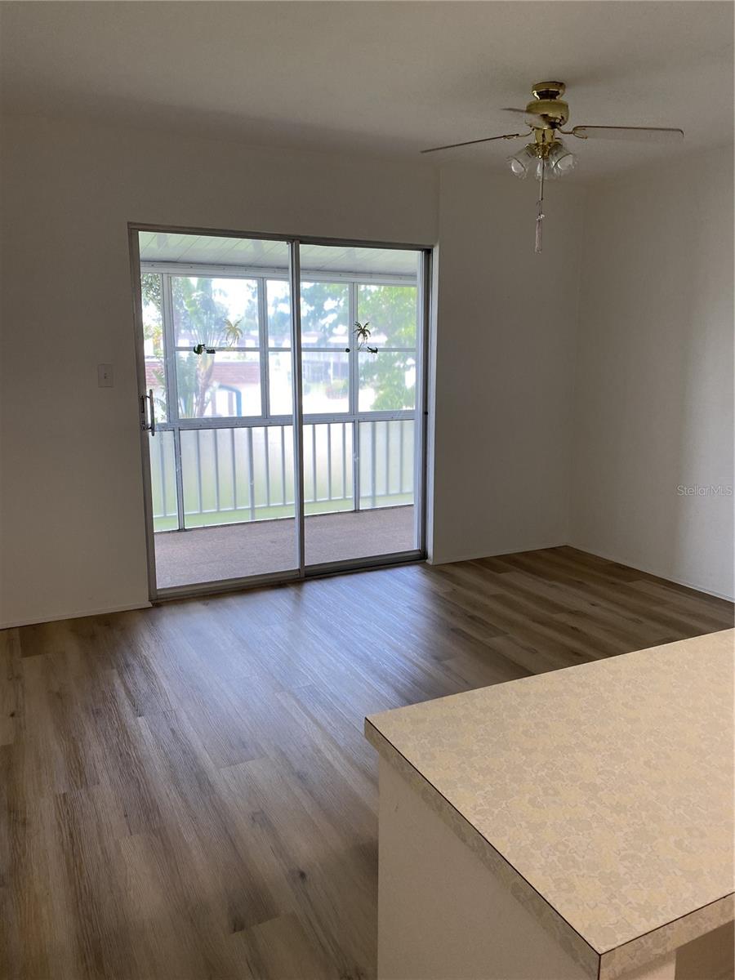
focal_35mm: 26
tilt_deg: -8.2
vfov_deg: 67.3
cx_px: 368
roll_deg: +0.4
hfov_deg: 53.1
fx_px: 736
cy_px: 490
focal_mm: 4.25
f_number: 1.8
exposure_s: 1/120
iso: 100
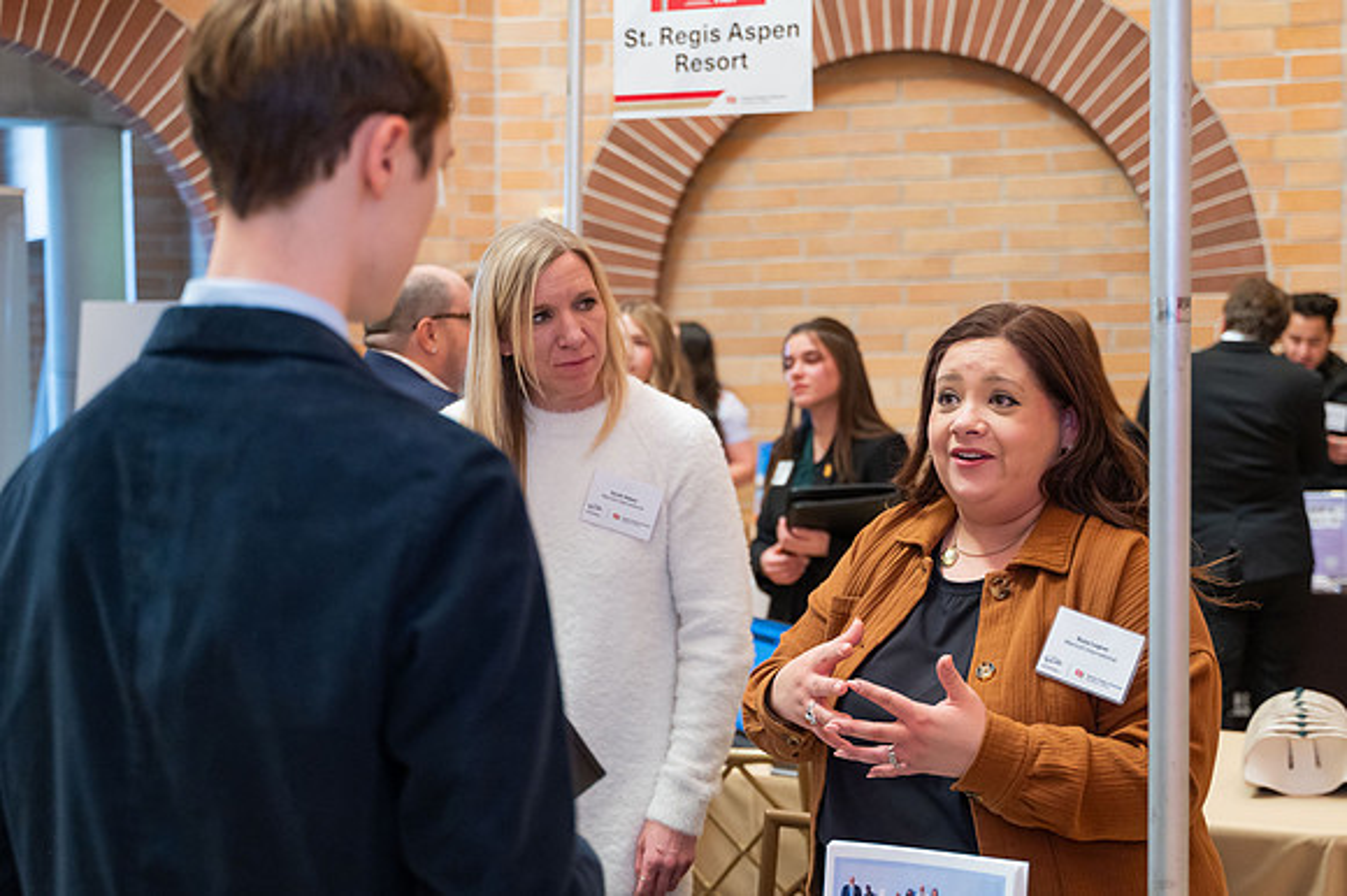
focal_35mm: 51
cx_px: 729
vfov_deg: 26.5
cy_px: 437
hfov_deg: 39.0
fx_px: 1903
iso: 2500
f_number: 2.8
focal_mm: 46
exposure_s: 1/400
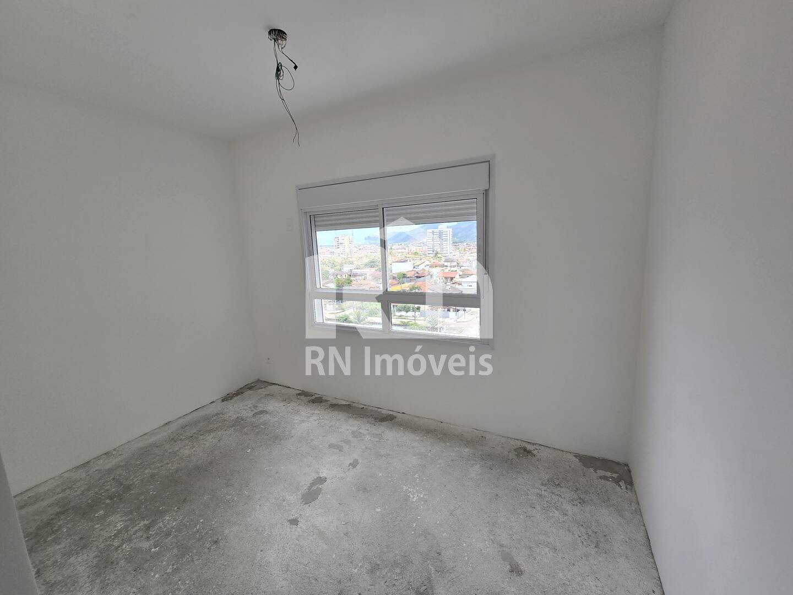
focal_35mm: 13
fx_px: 298
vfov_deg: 89.9
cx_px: 396
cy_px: 298
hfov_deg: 106.2
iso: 50
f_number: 2.2
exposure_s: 1/314
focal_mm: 2.2
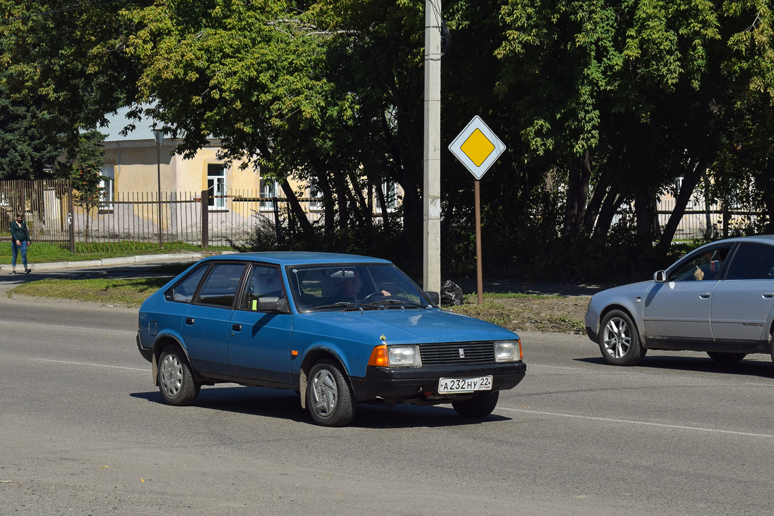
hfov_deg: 24.6
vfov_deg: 16.6
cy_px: 258
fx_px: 1774
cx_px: 387
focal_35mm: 82
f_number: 7.1
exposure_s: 1/1250
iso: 200
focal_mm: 55
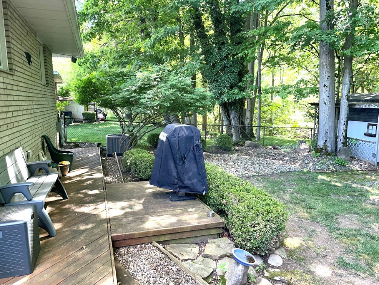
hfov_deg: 65.3
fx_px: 296
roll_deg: +0.8
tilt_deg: -7.0
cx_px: 191
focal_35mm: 27
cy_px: 146
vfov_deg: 51.4
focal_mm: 4.2
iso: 32
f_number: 1.6
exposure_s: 1/182
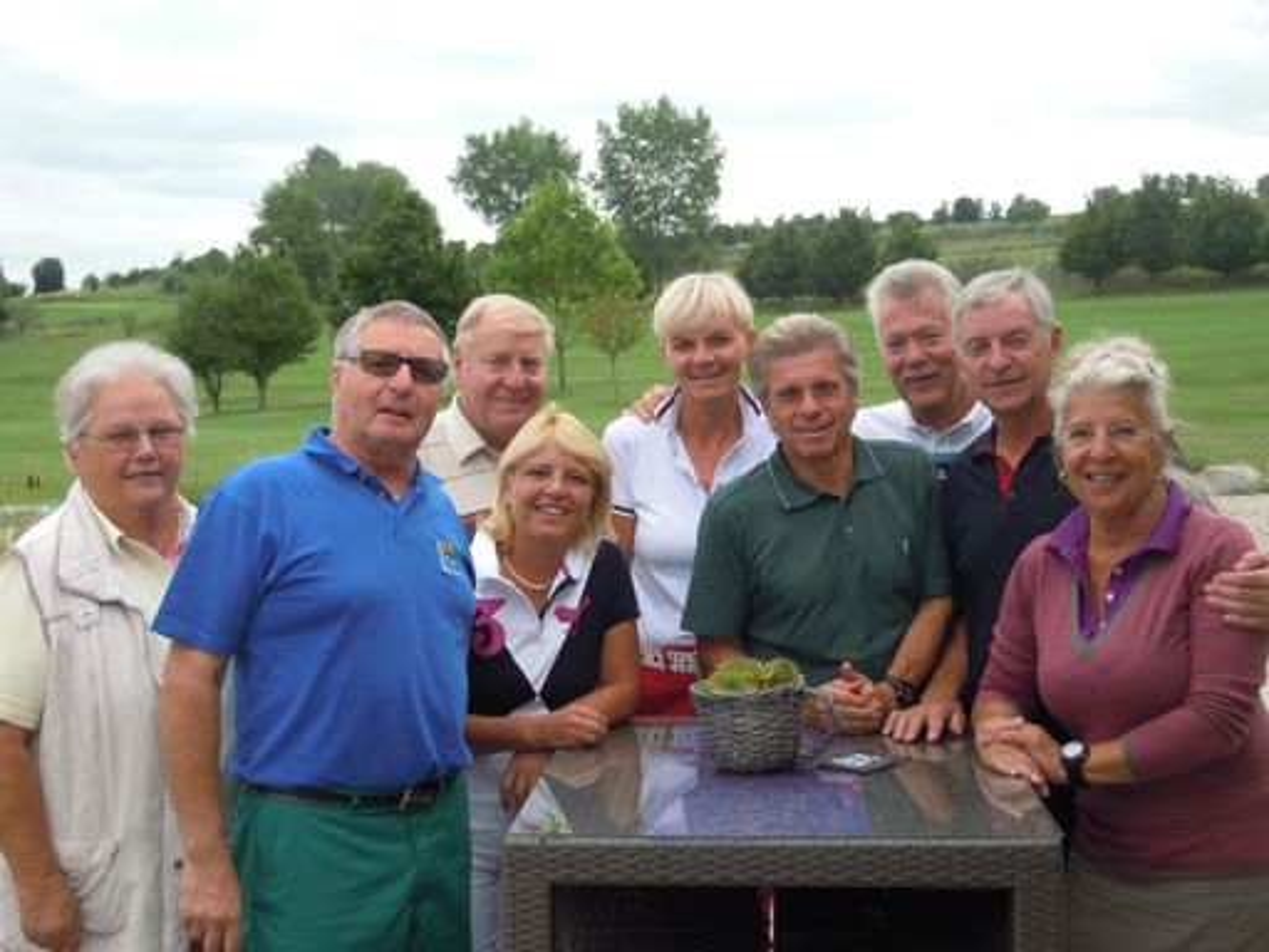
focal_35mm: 46
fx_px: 1686
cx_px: 634
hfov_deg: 41.2
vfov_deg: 31.5
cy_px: 476
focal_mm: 8.3
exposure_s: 1/320
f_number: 3.4
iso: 100
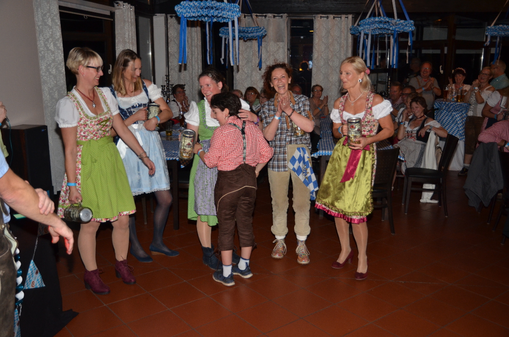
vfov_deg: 39.8
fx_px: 466
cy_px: 168
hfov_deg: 57.3
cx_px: 254
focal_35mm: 33
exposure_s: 1/60
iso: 800
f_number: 4
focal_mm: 22
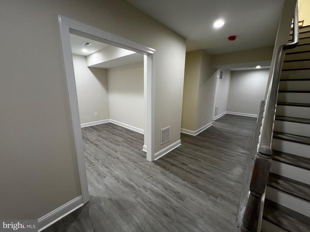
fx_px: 116
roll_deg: -0.3
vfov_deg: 89.9
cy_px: 116
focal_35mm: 13
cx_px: 155
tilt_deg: -11.2
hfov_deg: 106.2
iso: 160
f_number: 1.8
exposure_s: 1/60
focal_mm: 1.57
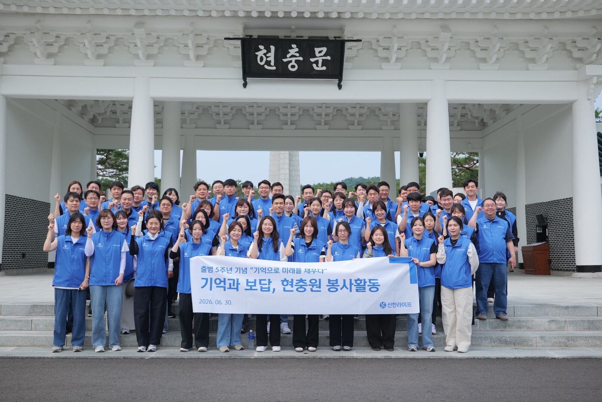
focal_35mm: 35
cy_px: 201
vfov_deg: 37.8
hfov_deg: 54.4
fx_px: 585
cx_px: 301
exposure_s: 1/800
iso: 200
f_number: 4
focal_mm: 35
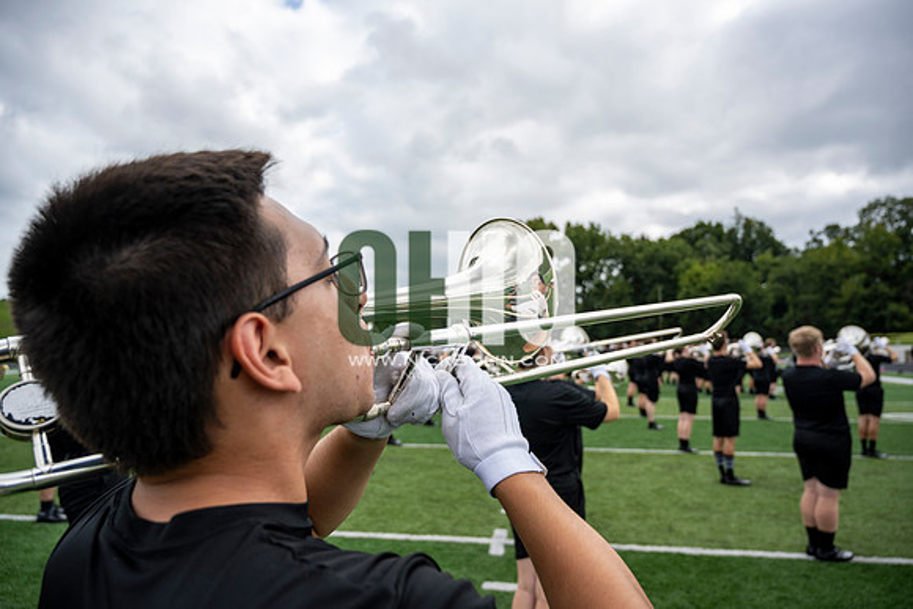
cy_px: 304
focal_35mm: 24
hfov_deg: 73.7
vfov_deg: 53.2
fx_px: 609
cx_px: 456
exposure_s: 1/800
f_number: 4
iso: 160
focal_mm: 24
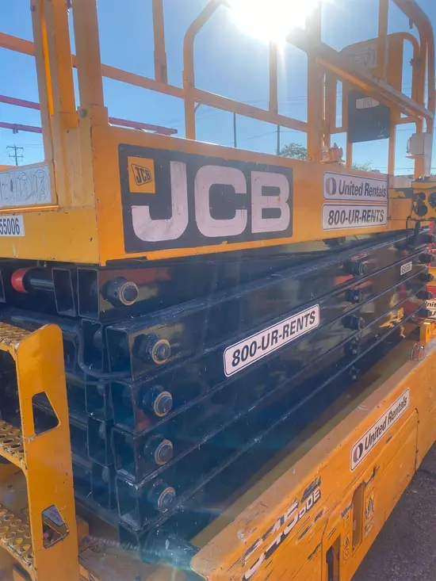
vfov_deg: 67.3
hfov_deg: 53.1
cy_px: 290
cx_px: 218
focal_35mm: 26
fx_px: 437
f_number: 1.8
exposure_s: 1/1838
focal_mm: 4.25
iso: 32
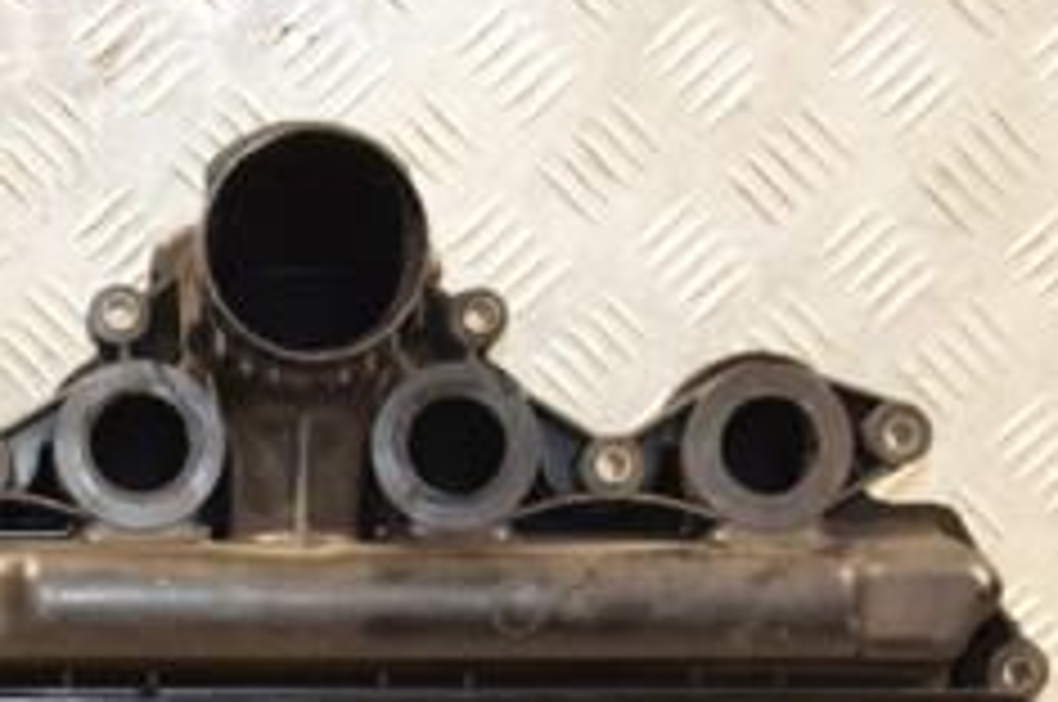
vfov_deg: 10.1
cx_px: 266
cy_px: 801
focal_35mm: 134
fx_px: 3941
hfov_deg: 15.2
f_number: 5
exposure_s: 1/80
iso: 800
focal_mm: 35
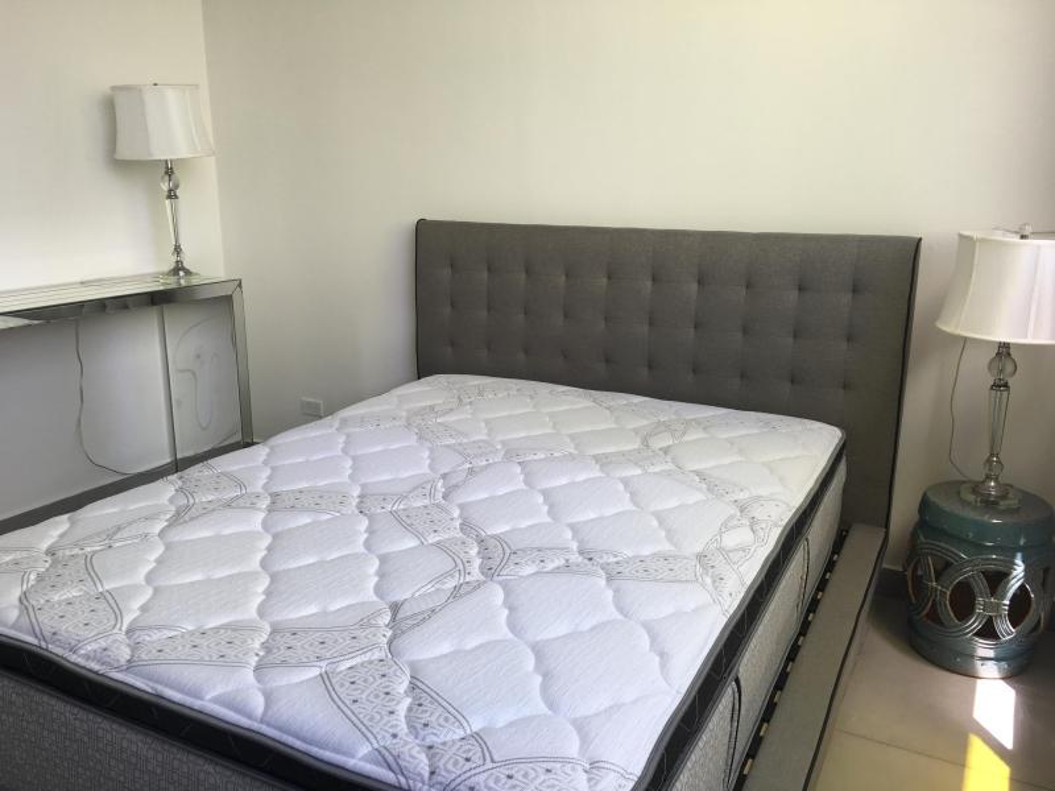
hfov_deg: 61.7
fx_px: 884
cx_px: 528
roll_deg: +0.2
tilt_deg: -13.9
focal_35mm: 29
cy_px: 396
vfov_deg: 48.2
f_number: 2.2
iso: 25
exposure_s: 1/195
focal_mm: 4.15
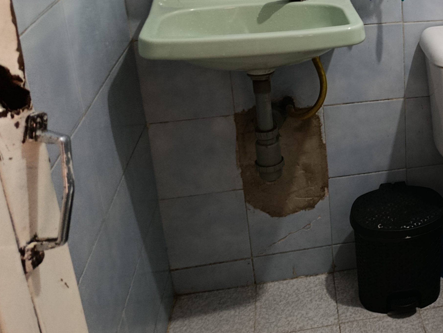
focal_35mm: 52
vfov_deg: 27.4
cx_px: 492
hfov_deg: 32.2
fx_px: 666
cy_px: 58
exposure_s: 1/24
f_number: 1.65
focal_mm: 6.11
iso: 1382
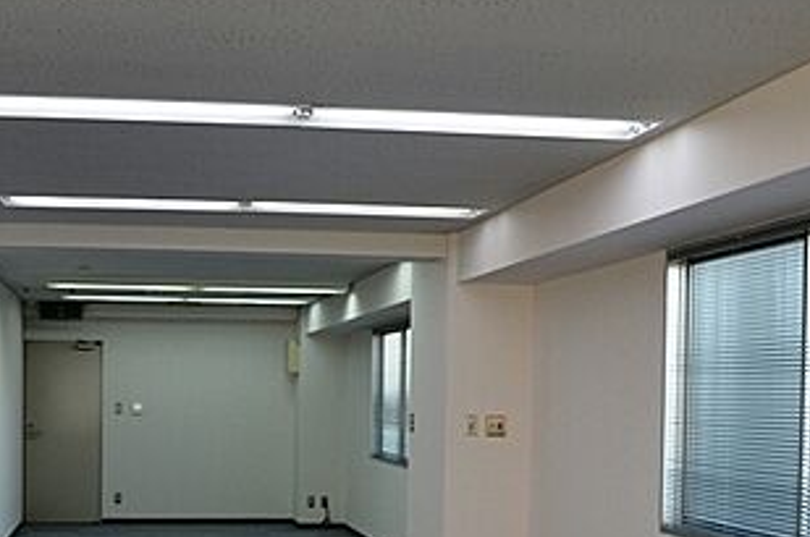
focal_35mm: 56
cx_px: 288
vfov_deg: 23.7
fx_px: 1258
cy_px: 440
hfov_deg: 35.4
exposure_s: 1/125
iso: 320
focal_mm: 18
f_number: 5.6
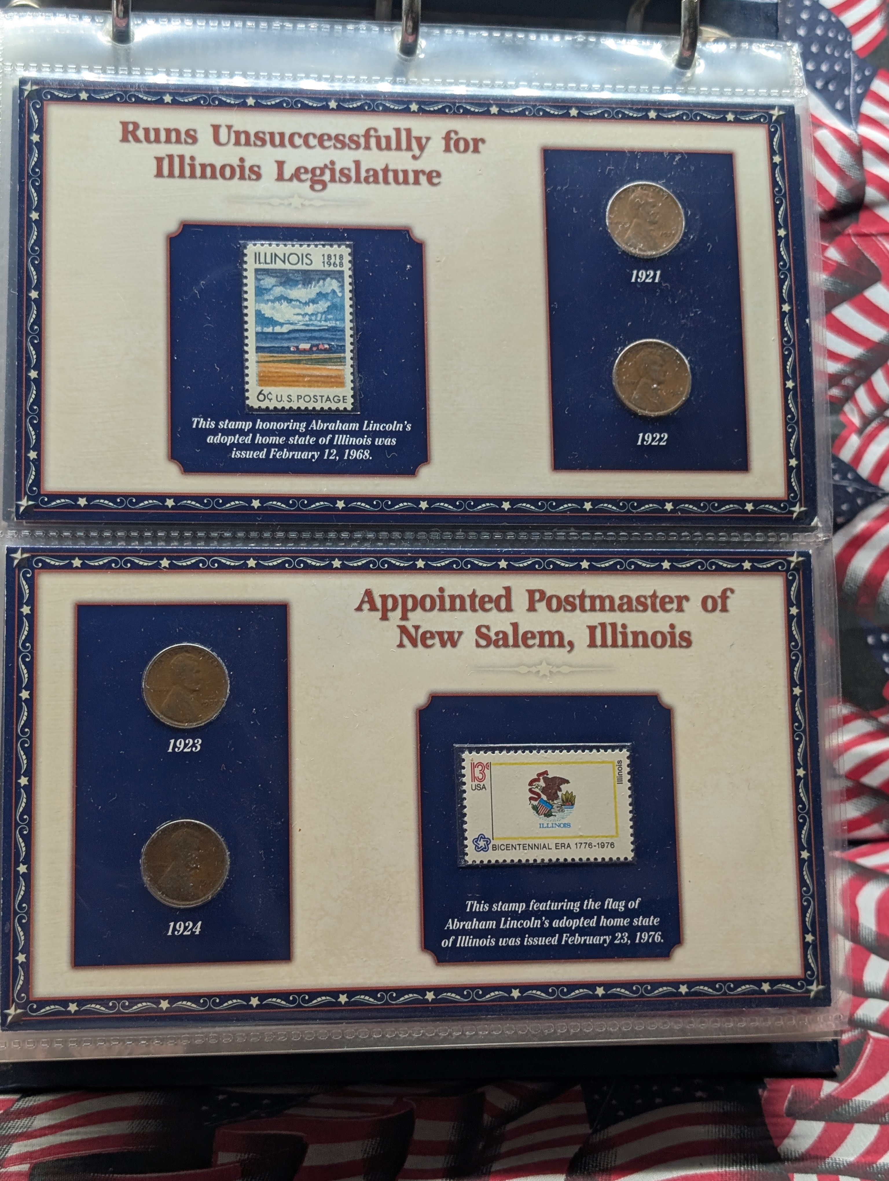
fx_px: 1674
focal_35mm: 49
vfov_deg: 38.9
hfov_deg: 29.7
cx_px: 444
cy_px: 590
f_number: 1.68
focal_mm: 6.9
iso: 31
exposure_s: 1/50.6
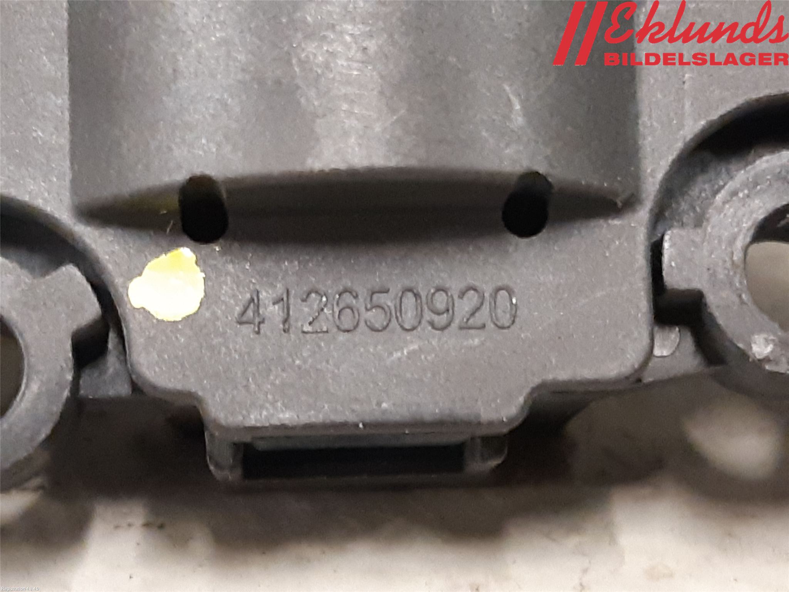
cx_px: 394
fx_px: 593
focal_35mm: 26
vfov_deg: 53.1
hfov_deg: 67.3
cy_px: 296
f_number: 1.7
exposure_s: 1/25
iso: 320
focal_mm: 3.93
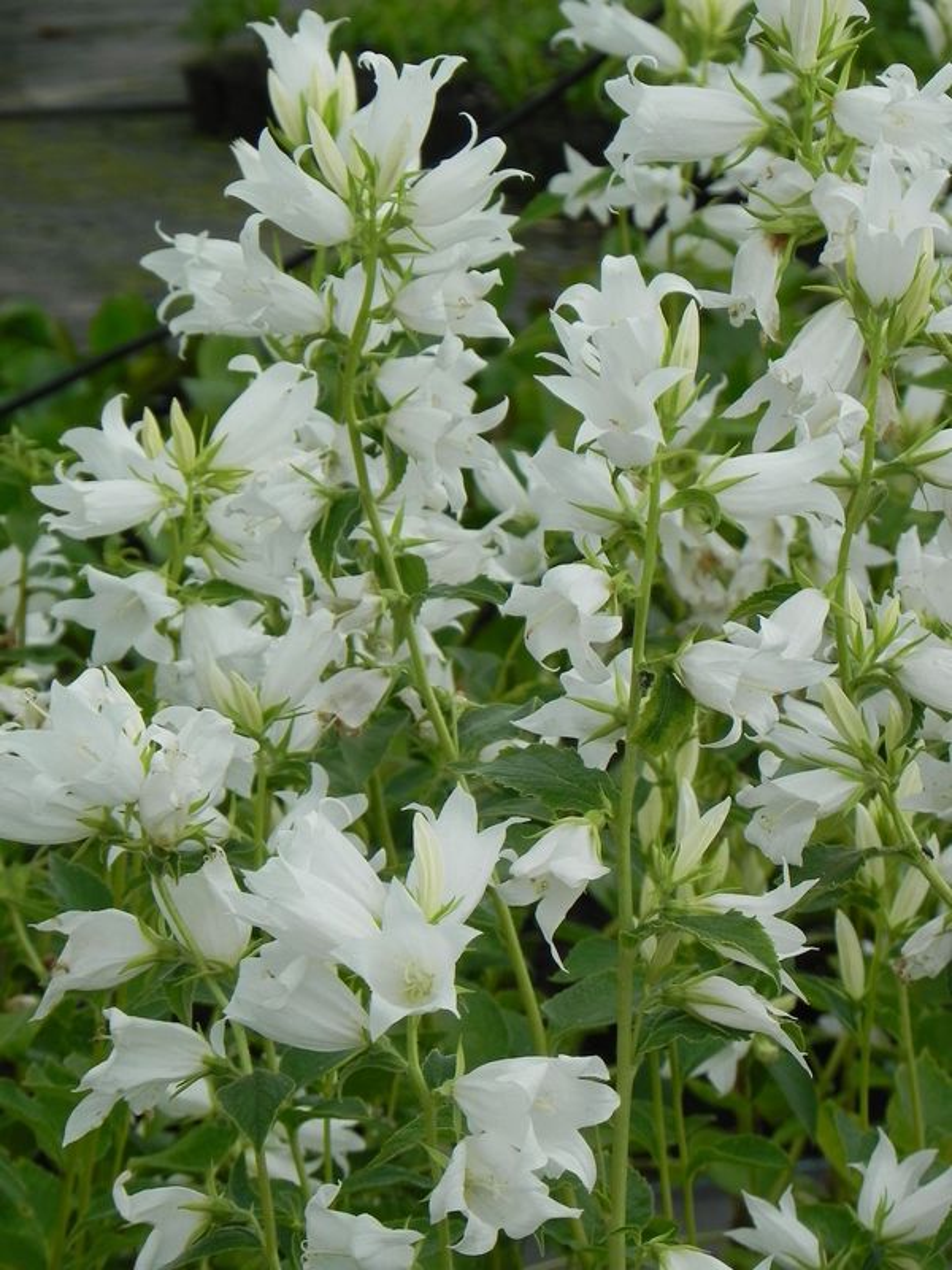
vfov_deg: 9.3
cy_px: 635
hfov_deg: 7.0
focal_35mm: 212
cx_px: 476
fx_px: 7774
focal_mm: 37.7
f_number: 5
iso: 160
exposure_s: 1/1000
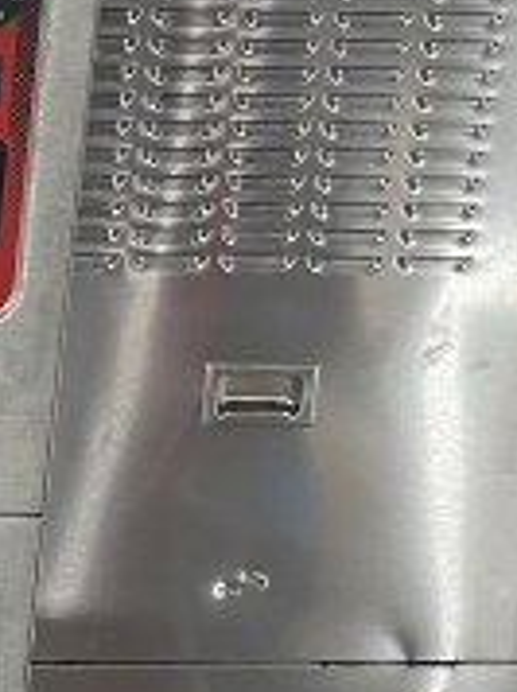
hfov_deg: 11.5
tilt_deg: -18.1
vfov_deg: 15.8
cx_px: -439
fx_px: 2375
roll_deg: -2.1
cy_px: 896
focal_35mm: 119
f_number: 1.6
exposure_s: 1/60
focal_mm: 4.2
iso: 200
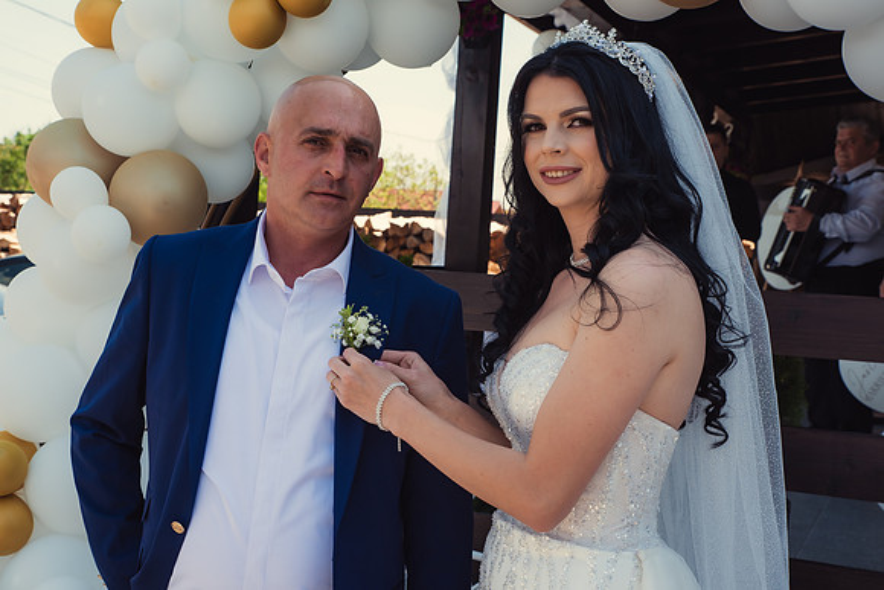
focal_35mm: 52
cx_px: 411
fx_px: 1265
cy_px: 282
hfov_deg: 38.5
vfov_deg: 26.2
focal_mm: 48
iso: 200
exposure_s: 1/200
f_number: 7.1
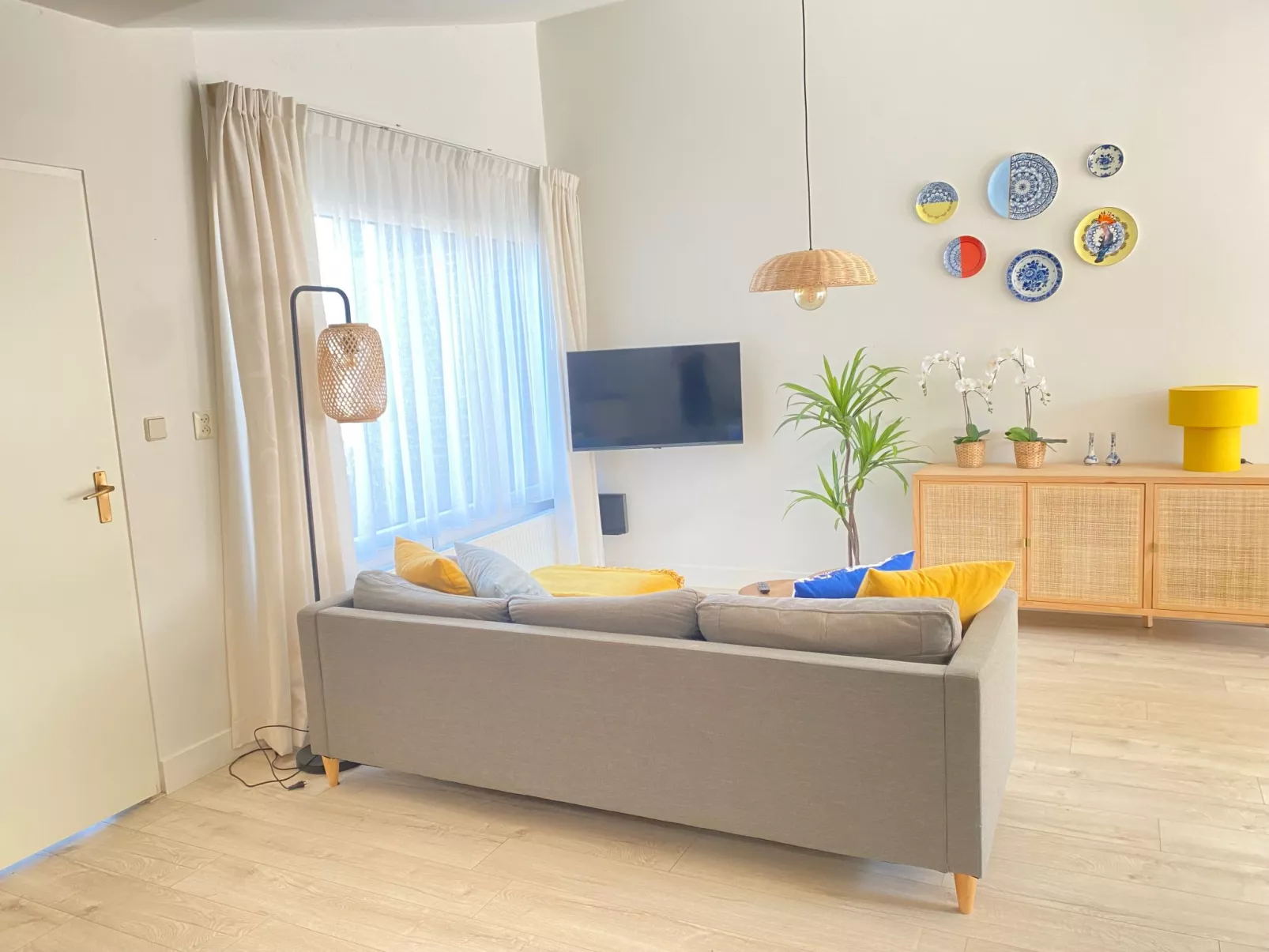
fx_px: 953
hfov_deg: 67.3
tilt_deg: -8.1
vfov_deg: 53.1
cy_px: 476
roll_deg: +3.0
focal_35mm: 26
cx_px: 634
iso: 125
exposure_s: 1/82
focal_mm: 4.25
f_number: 1.8
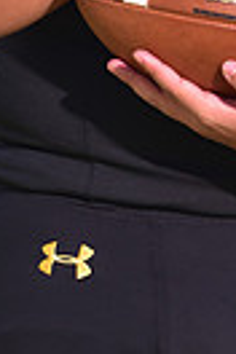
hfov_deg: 2.0
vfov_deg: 3.0
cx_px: 205
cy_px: -239
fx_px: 6686
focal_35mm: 680
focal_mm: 155
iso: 100
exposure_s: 1/250
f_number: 5
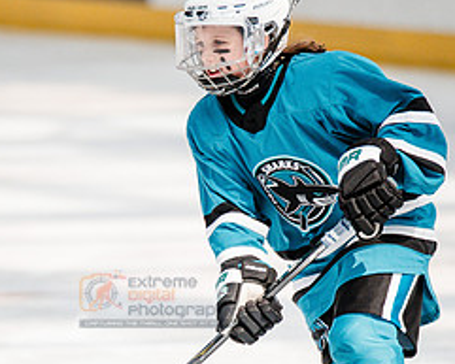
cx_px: 136
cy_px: 325
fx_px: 10912
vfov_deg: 1.9
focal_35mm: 810
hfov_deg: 2.4
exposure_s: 1/3200
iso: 1250
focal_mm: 300
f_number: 3.2
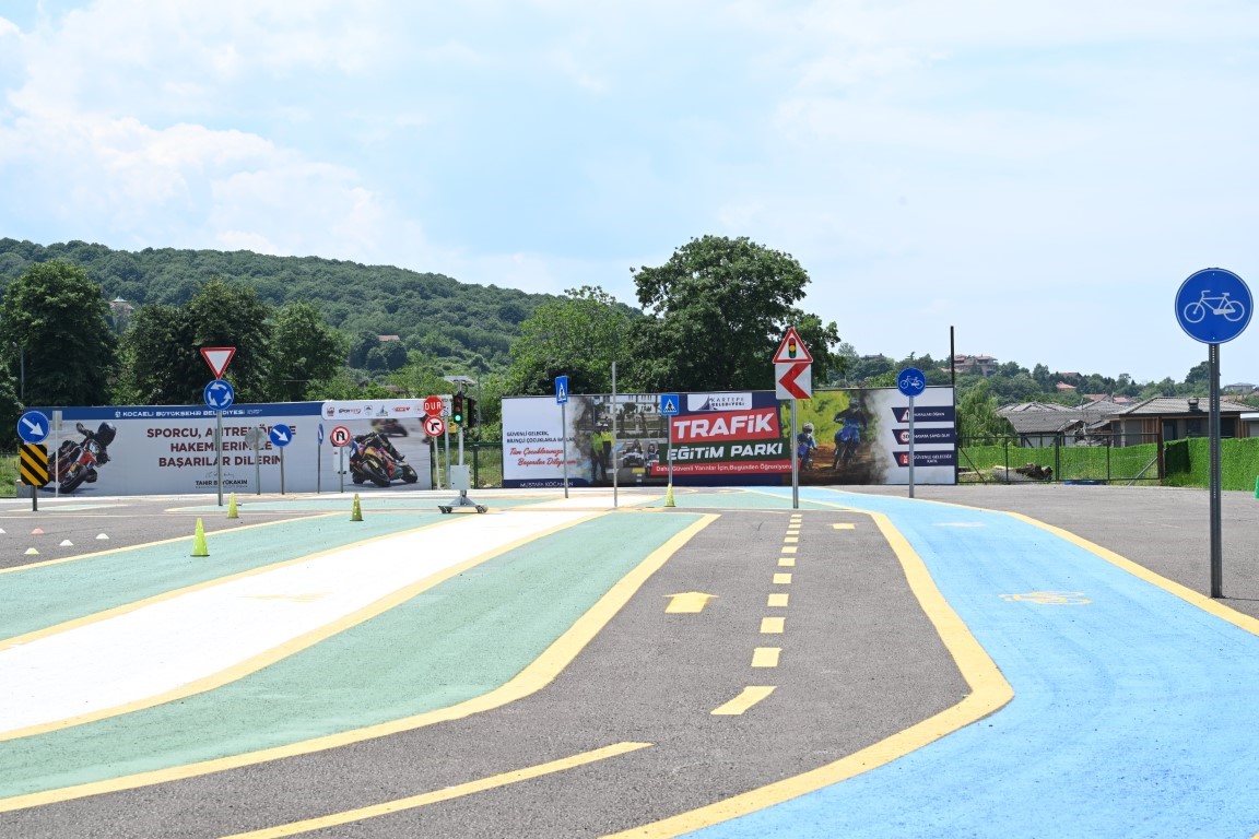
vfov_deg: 23.0
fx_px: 2063
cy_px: 420
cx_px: 630
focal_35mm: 59
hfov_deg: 33.9
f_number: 10
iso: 400
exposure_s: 1/640
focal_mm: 59
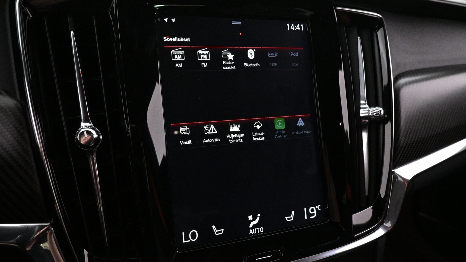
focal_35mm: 26
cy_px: 136
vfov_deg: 44.4
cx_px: 232
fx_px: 321
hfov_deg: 71.9
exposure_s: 1/30
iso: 4000
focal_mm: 16
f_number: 5.6
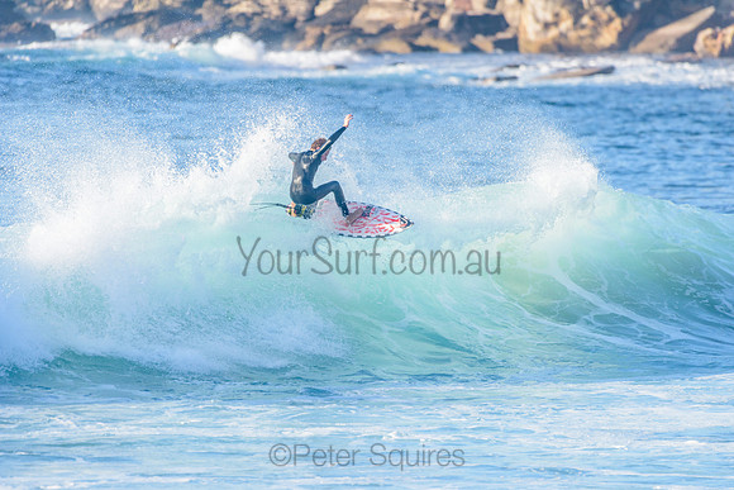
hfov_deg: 4.1
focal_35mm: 500
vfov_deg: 2.8
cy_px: 245
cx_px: 367
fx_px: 10196
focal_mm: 500
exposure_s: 1/2000
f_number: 5.6
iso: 500
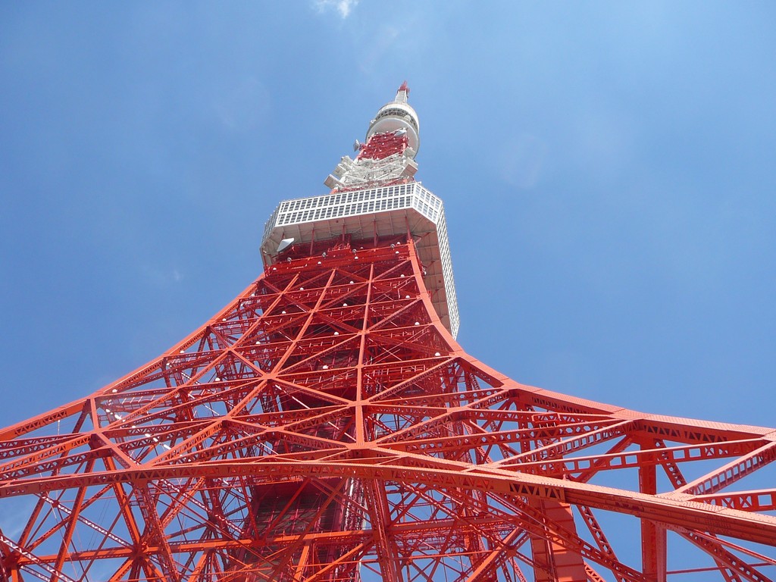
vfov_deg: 40.7
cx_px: 388
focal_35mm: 35
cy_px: 291
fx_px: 785
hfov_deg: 52.6
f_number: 5
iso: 80
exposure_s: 1/400
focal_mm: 5.2
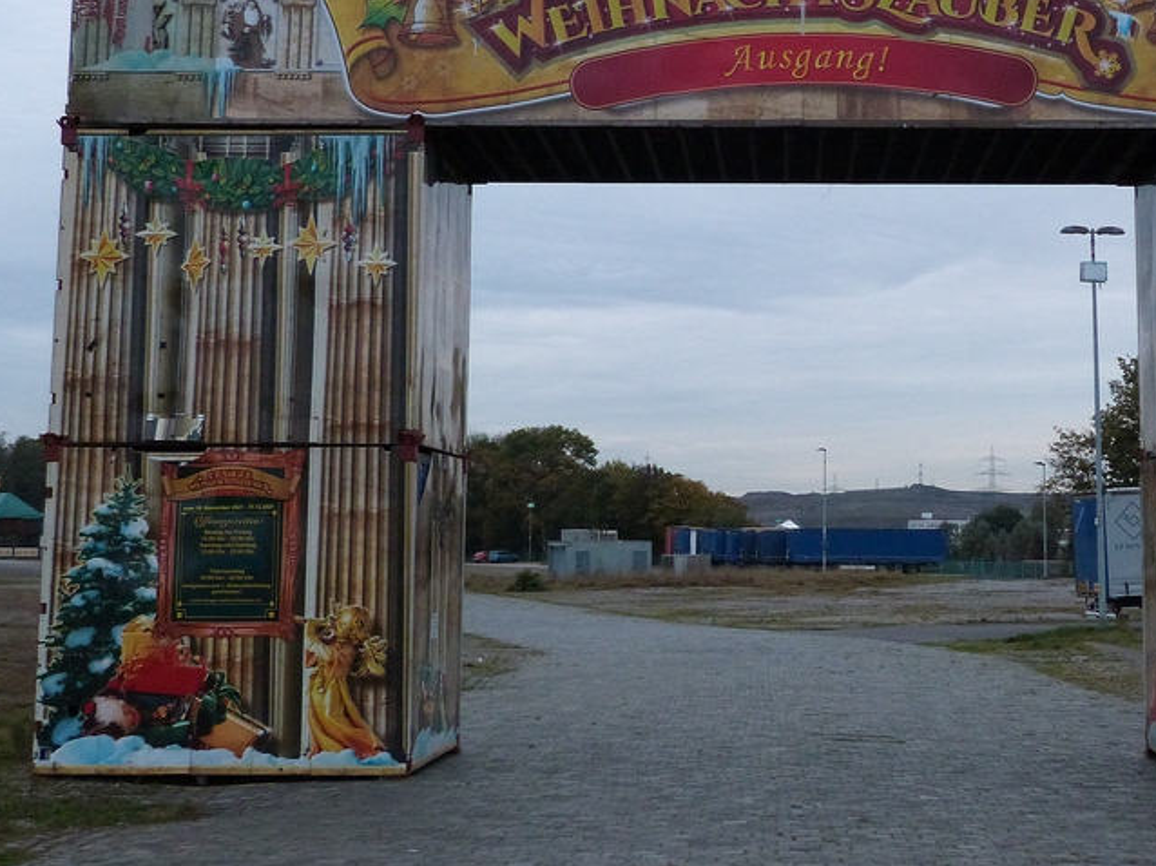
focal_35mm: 58
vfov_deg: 25.1
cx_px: 797
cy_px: 274
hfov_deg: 32.9
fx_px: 1936
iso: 400
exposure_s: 1/50
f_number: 3.1
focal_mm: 6.5
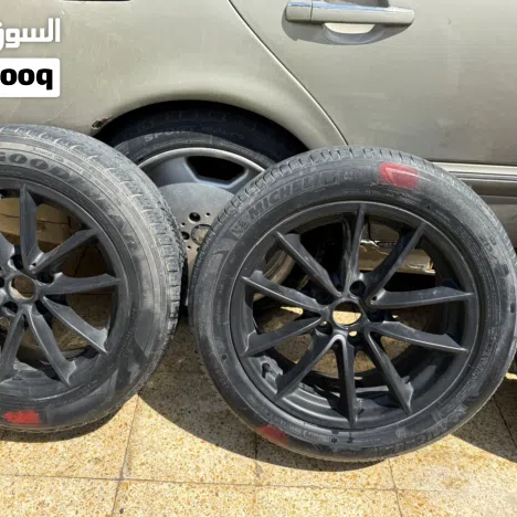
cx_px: 226
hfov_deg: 55.5
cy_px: 256
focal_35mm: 29
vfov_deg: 55.6
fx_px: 490
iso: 100
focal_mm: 6.76
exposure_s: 1/2110
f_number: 1.78
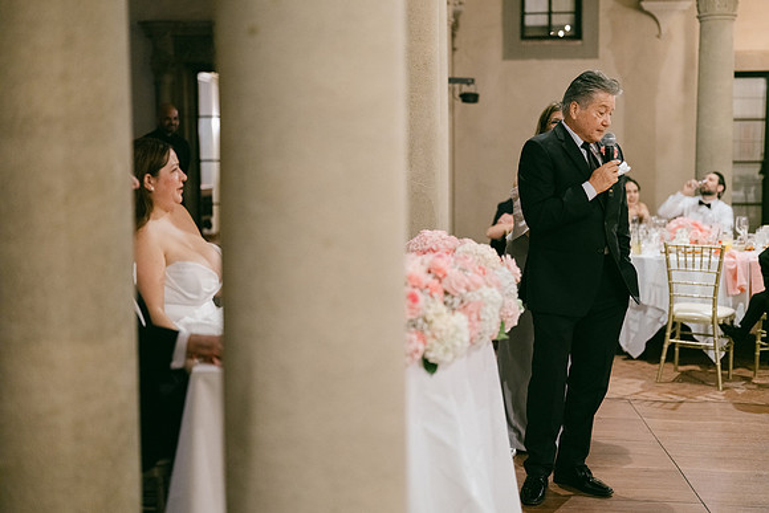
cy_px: 256
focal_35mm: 46
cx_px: 384
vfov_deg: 29.4
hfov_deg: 42.9
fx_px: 978
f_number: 1.7
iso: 3200
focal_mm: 55
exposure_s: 1/125
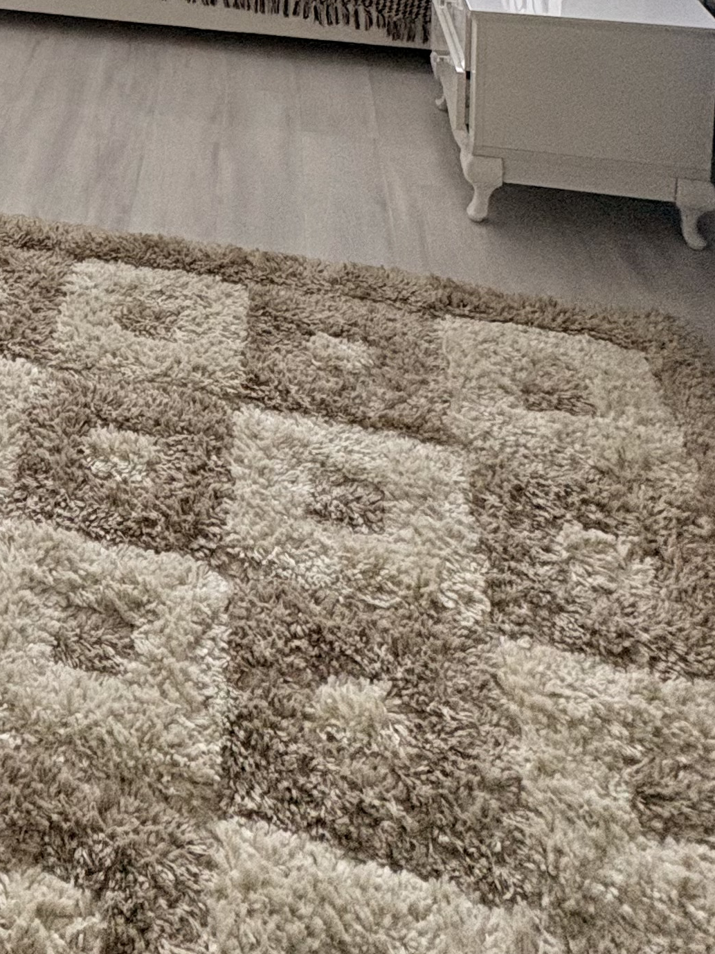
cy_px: -272
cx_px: -97
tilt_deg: -7.8
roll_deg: +3.6
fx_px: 1129
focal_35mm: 41
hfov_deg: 30.8
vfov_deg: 33.8
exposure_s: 1/99
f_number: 2.2
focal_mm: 2.22
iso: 160
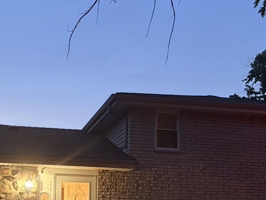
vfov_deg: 21.6
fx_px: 507
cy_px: 188
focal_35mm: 66
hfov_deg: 29.4
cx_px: 149
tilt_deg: +4.2
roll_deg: -0.6
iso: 800
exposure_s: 1/30
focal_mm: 6.76
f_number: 1.78
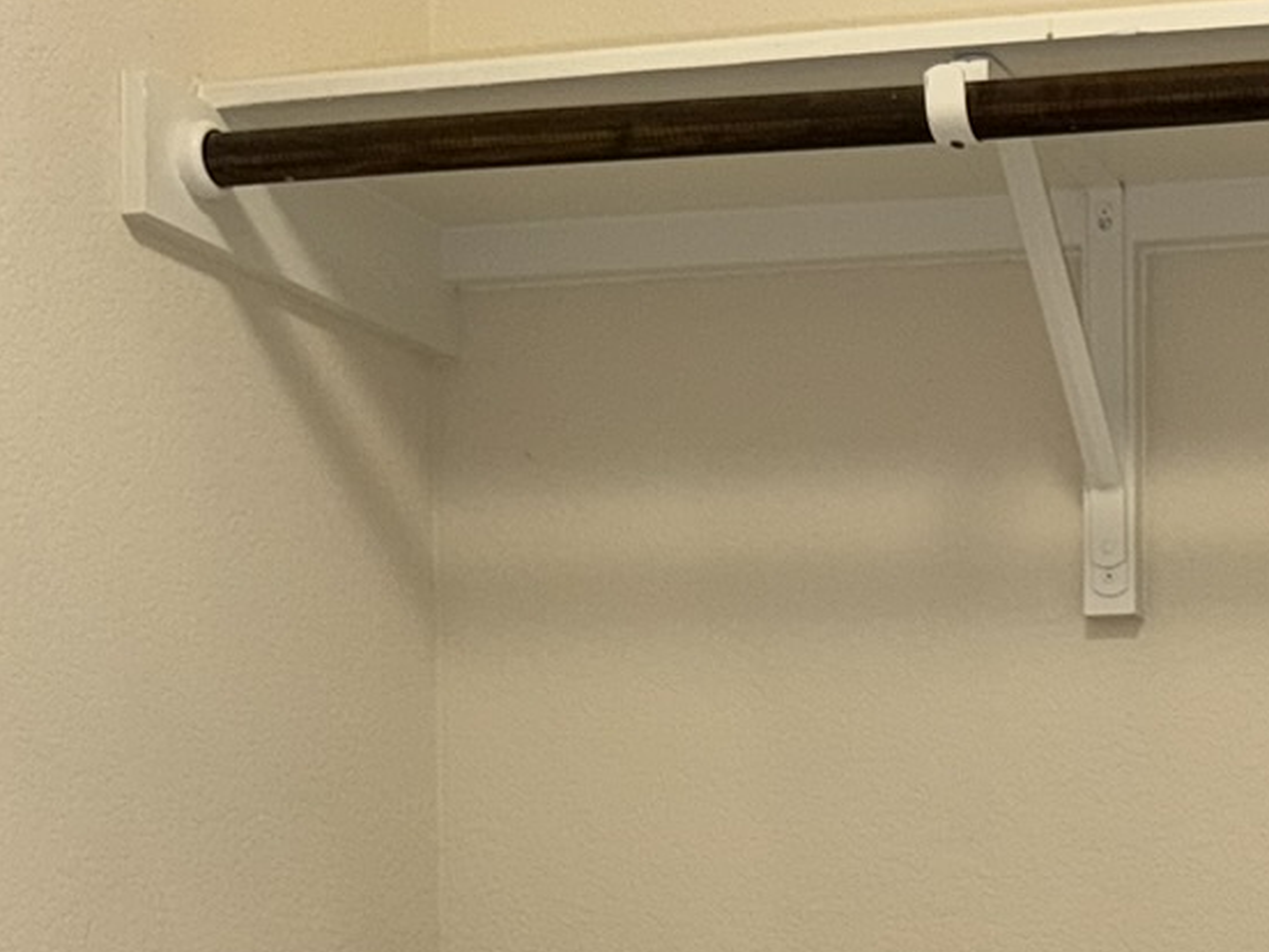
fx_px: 3263
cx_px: 1522
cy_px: 1244
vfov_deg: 15.8
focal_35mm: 89
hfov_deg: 20.6
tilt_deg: -0.7
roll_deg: -0.2
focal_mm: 6.76
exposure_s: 1/41
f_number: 1.78
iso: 80
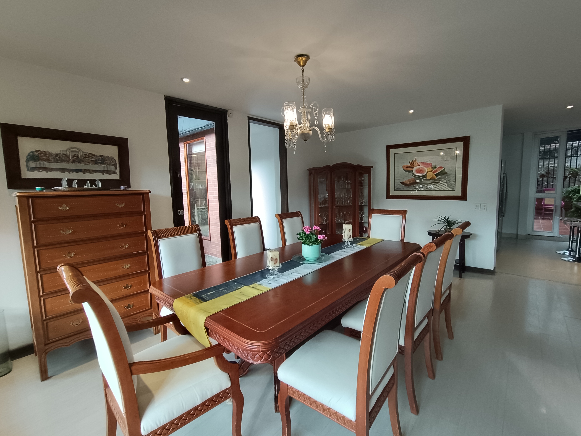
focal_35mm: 16
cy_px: 218
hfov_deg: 94.5
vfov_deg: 78.1
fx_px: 269
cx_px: 290
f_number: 2.2
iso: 280
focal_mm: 1.66
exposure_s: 1/60
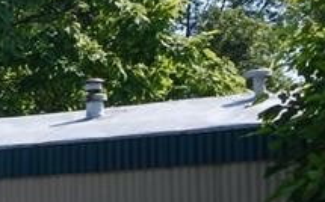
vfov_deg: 8.6
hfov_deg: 12.7
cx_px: -252
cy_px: 240
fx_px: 1328
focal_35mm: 150
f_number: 3.4
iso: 125
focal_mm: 6.8
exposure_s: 1/1000
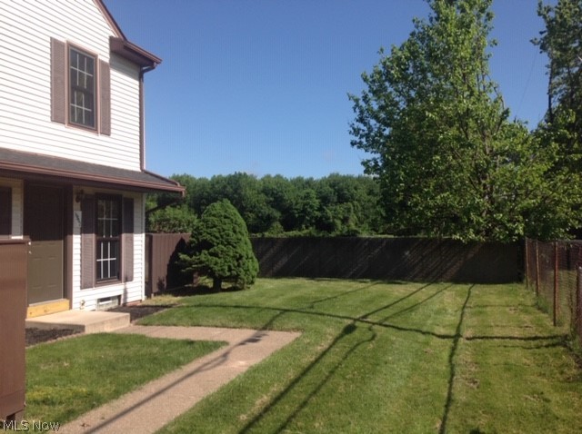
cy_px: 217
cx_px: 291
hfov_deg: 52.7
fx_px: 588
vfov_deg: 40.6
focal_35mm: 35
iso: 50
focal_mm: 4.28
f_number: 2.4
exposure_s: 1/2016
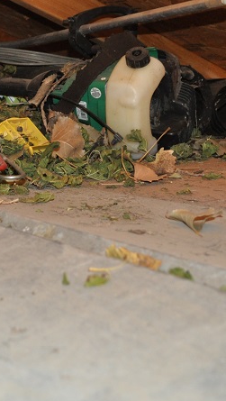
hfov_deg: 17.4
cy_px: 112
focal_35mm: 68
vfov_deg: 30.6
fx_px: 723
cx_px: 10
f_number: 3.5
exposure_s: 1/30
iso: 800
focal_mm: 18
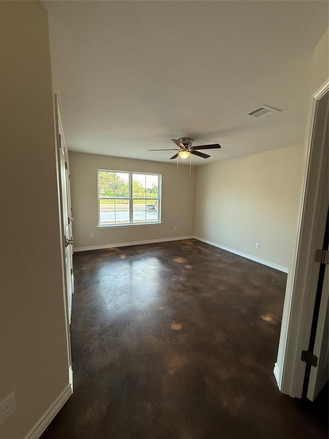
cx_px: 164
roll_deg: -1.7
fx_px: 177
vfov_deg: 102.1
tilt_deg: -7.1
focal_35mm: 14
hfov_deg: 85.7
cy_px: 220
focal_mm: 2.22
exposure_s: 1/120
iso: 250
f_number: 2.2
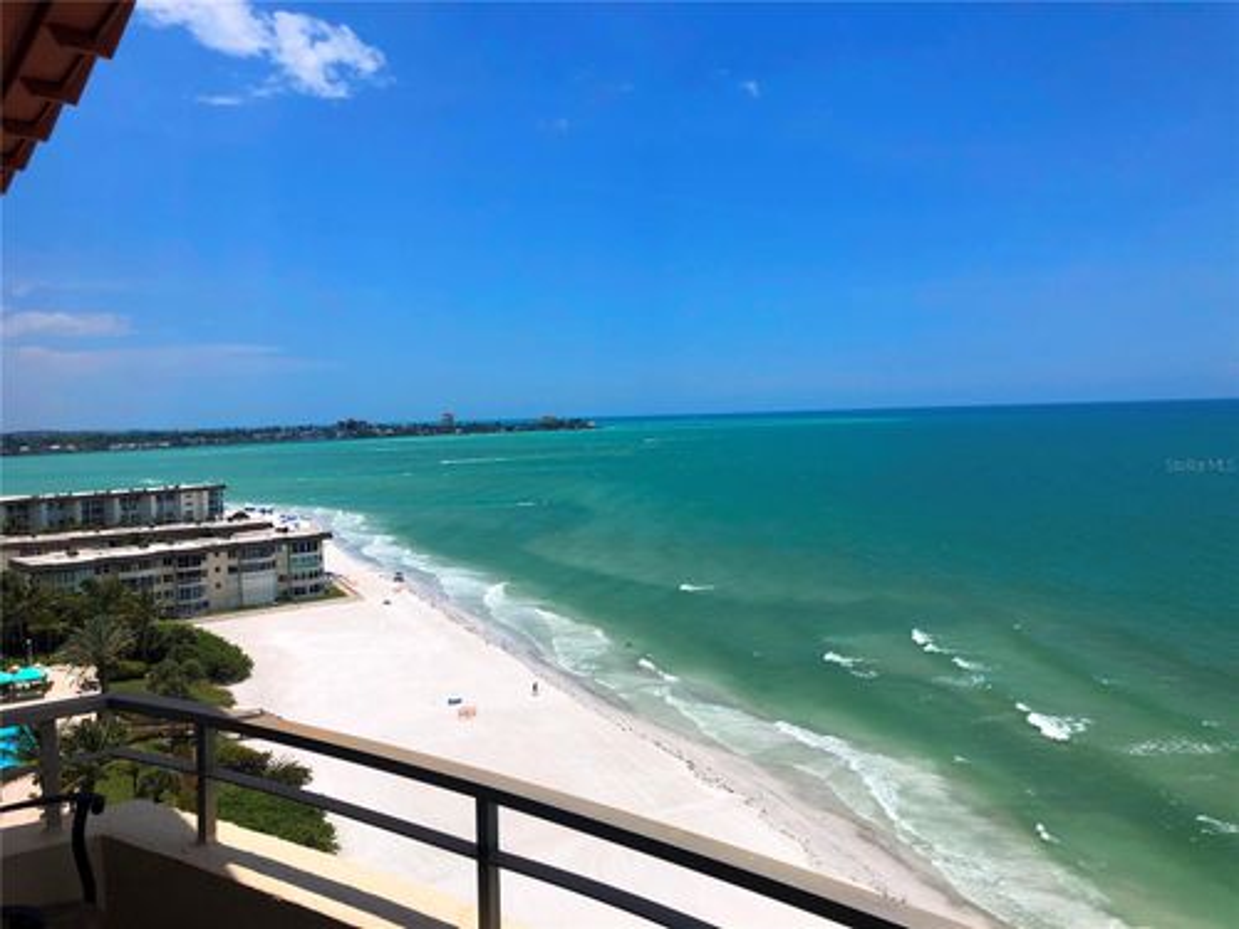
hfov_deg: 63.4
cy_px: 464
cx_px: 620
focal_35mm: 28
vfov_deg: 49.7
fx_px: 1002
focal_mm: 3.99
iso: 25
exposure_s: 1/5348
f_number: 1.8
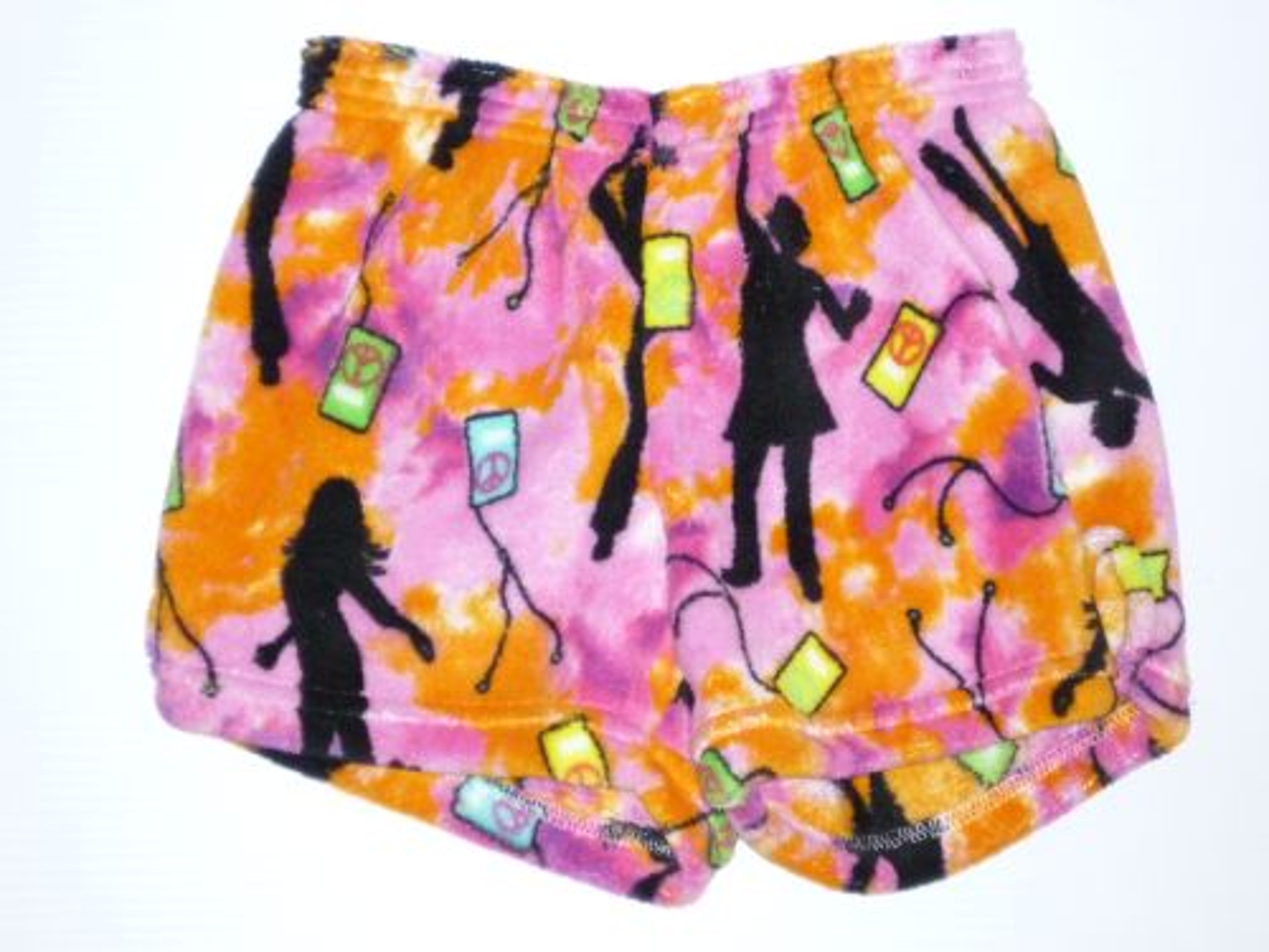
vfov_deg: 13.2
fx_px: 4106
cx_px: 634
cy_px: 476
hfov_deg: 17.6
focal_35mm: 112
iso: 640
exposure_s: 1/50
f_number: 5.8
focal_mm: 19.9
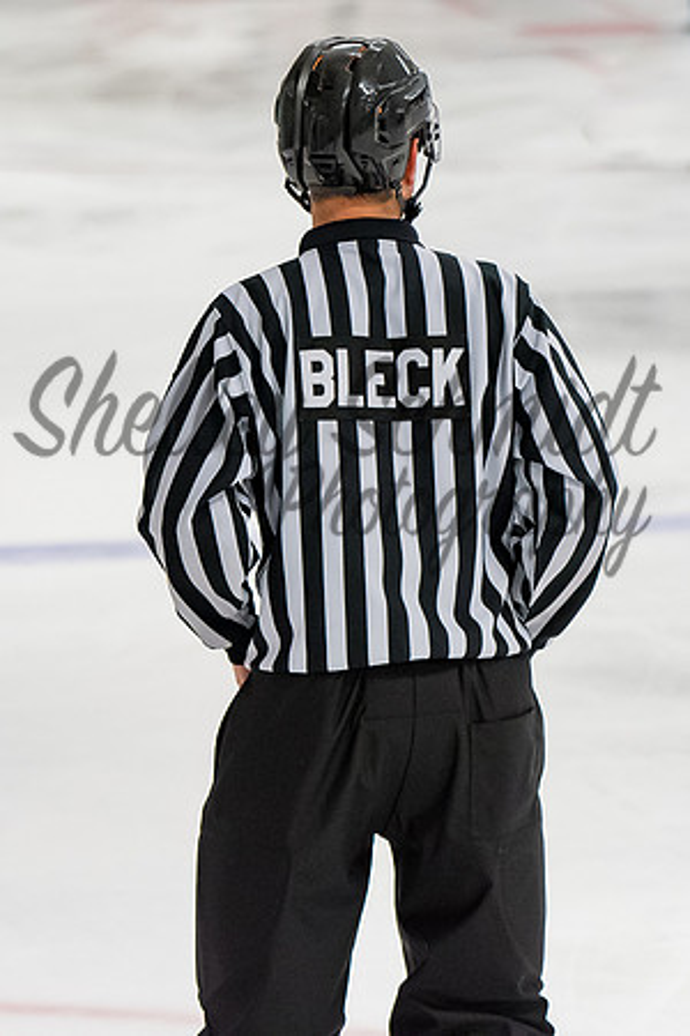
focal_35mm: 314
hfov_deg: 4.4
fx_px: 9032
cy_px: 445
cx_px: 379
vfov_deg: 6.6
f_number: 3.2
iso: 2500
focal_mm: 122
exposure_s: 1/800
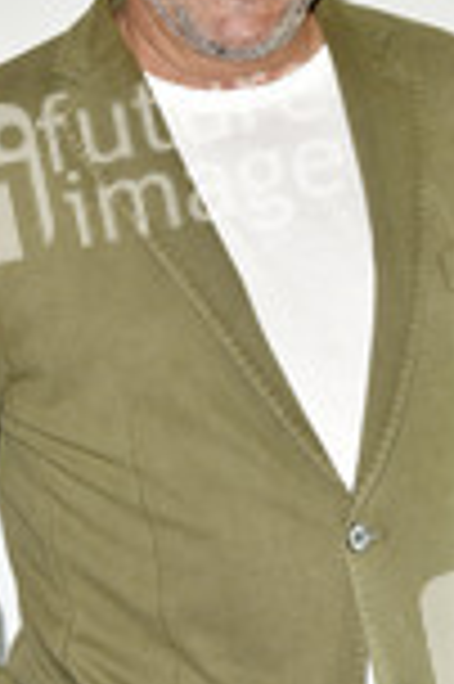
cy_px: 396
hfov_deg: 6.7
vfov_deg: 10.0
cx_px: 243
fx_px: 3886
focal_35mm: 205
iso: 640
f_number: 5.6
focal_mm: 78
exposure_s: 1/160
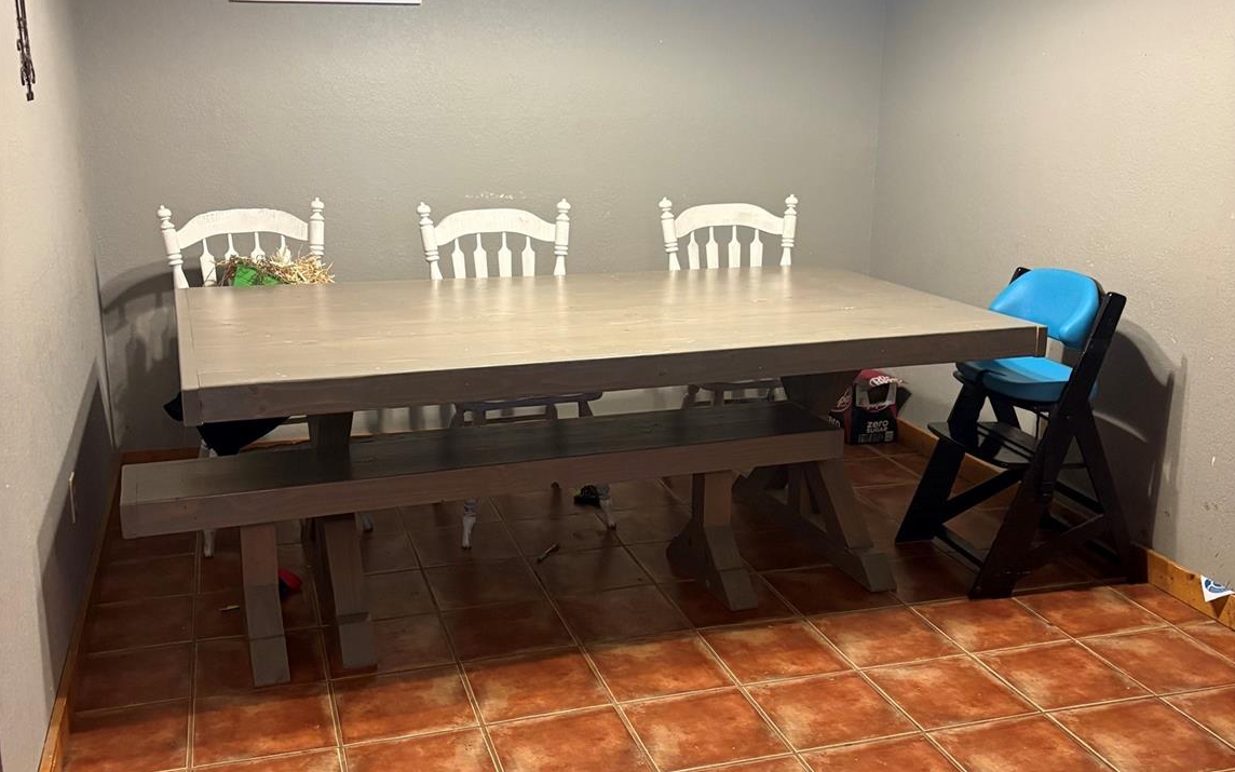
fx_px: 1245
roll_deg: -1.0
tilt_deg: -12.2
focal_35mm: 37
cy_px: 376
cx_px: 620
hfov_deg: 52.7
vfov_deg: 34.4
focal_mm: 5.96
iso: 400
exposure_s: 1/40
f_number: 1.6
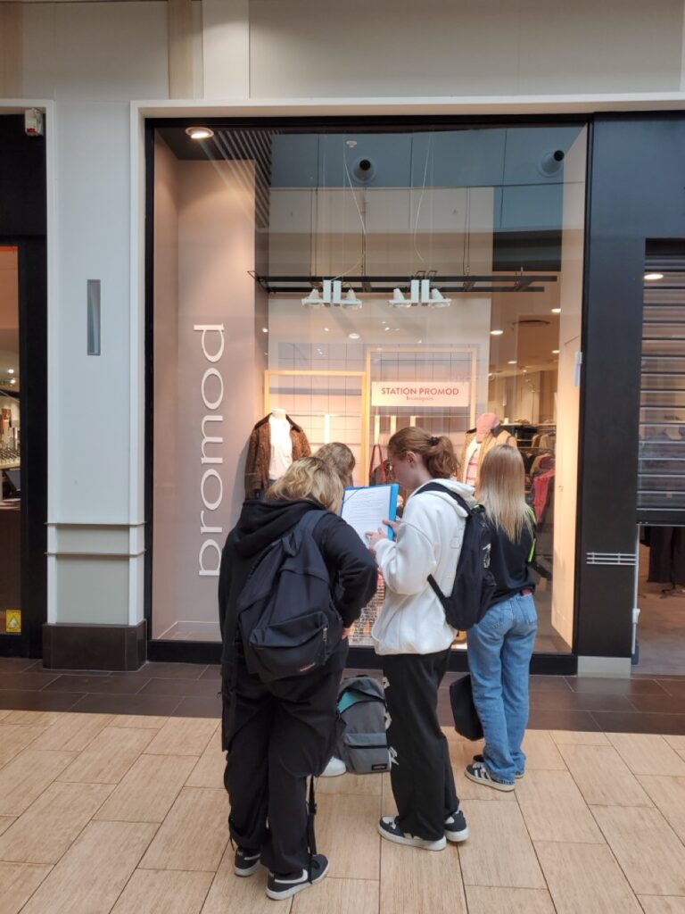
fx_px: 686
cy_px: 457
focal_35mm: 26
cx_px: 342
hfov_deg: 53.1
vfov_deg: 67.3
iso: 50
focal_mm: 4.3
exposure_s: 1/147
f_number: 1.5
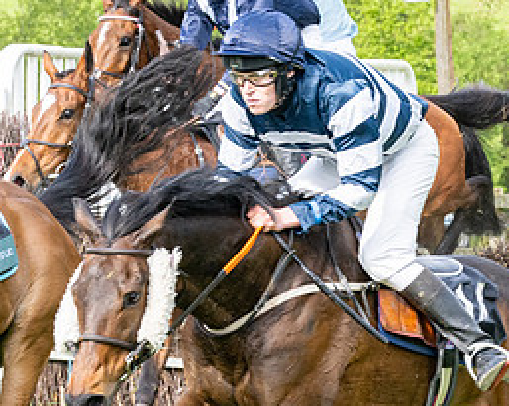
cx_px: 549
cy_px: 299
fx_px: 4770
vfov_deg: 4.9
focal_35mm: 317
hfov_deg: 6.1
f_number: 5.6
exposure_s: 1/1000
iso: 400
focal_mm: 70
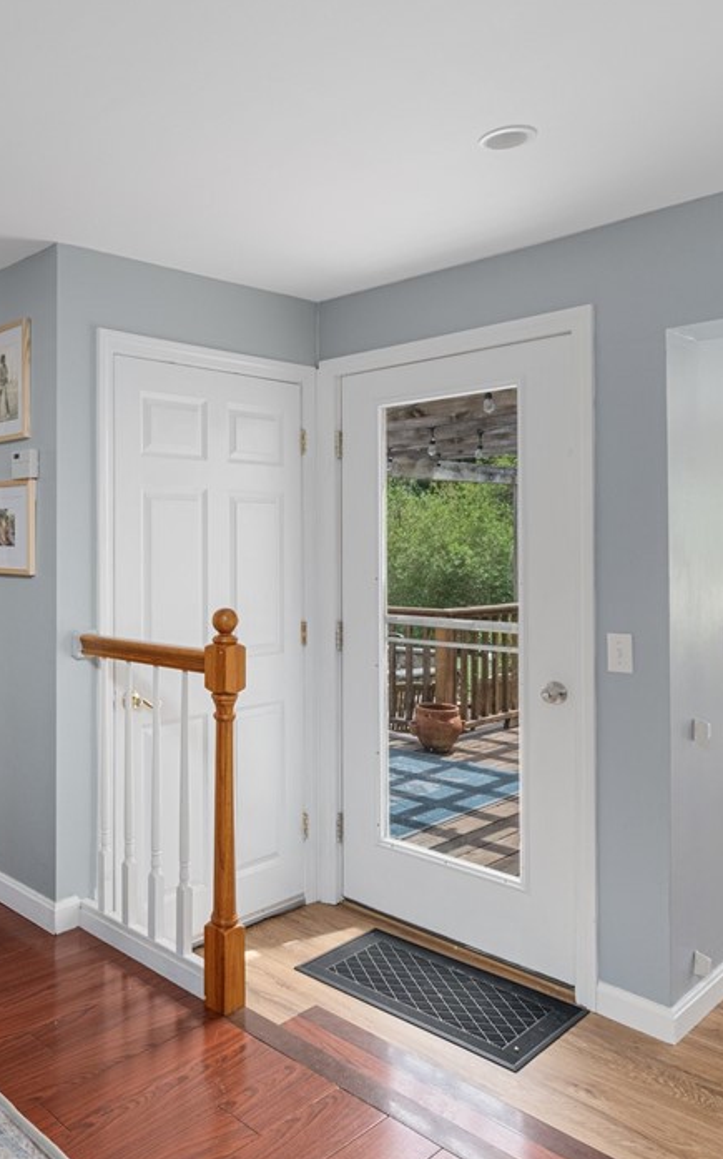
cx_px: 176
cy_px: 580
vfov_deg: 68.4
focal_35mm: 27
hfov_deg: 44.4
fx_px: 852
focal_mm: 17
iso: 1250
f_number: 7.1
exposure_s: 1/125
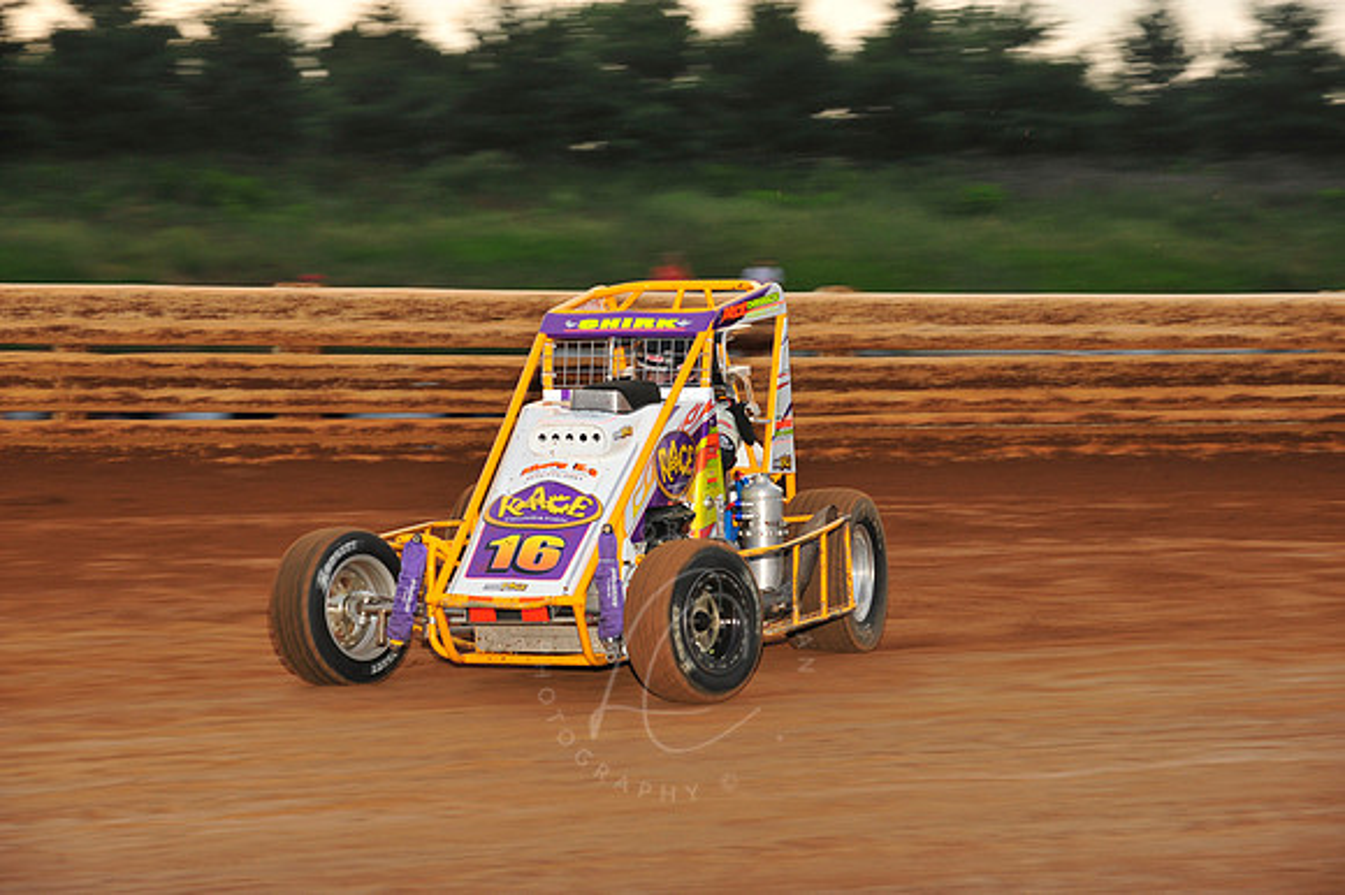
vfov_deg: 11.0
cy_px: 448
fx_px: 4667
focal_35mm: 125
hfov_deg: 16.4
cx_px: 672
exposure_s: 1/320
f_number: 8
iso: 800
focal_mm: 125
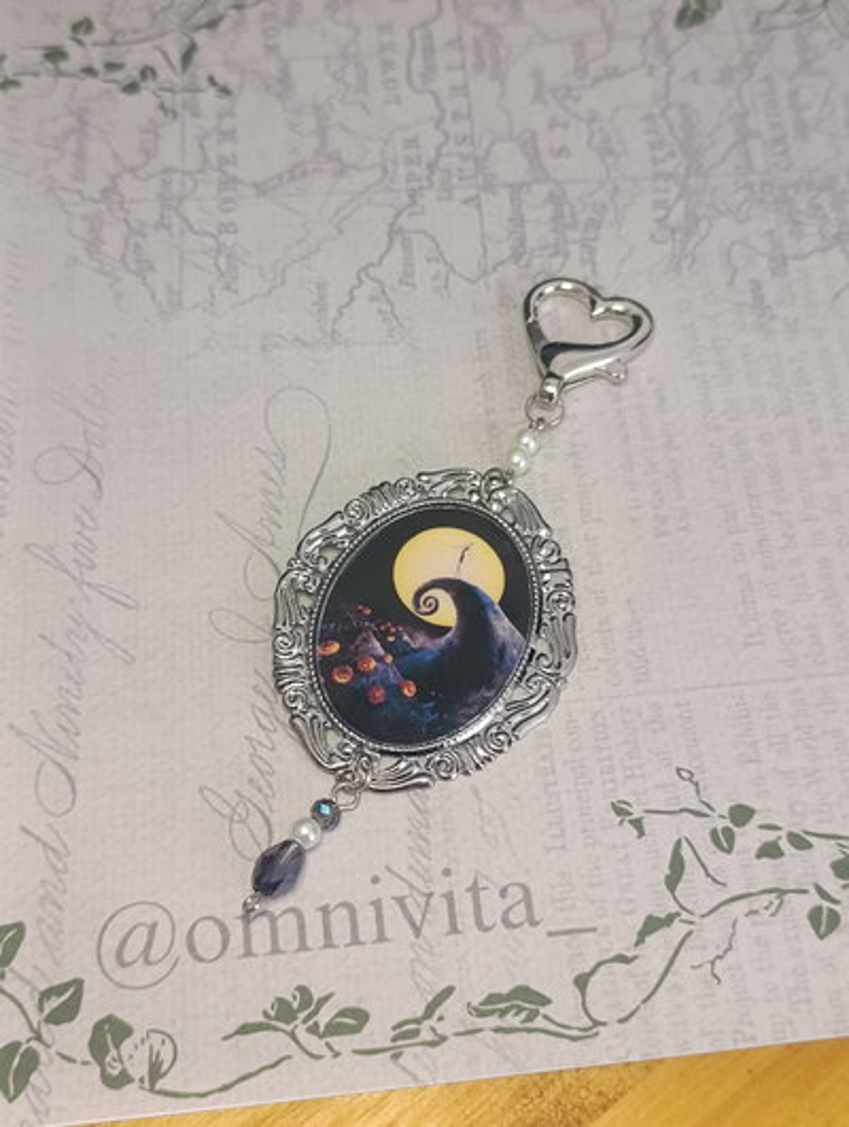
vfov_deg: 73.8
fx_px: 750
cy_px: 564
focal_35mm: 23
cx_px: 424
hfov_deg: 59.0
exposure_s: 1/100
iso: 1000
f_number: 1.6
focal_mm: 6.14
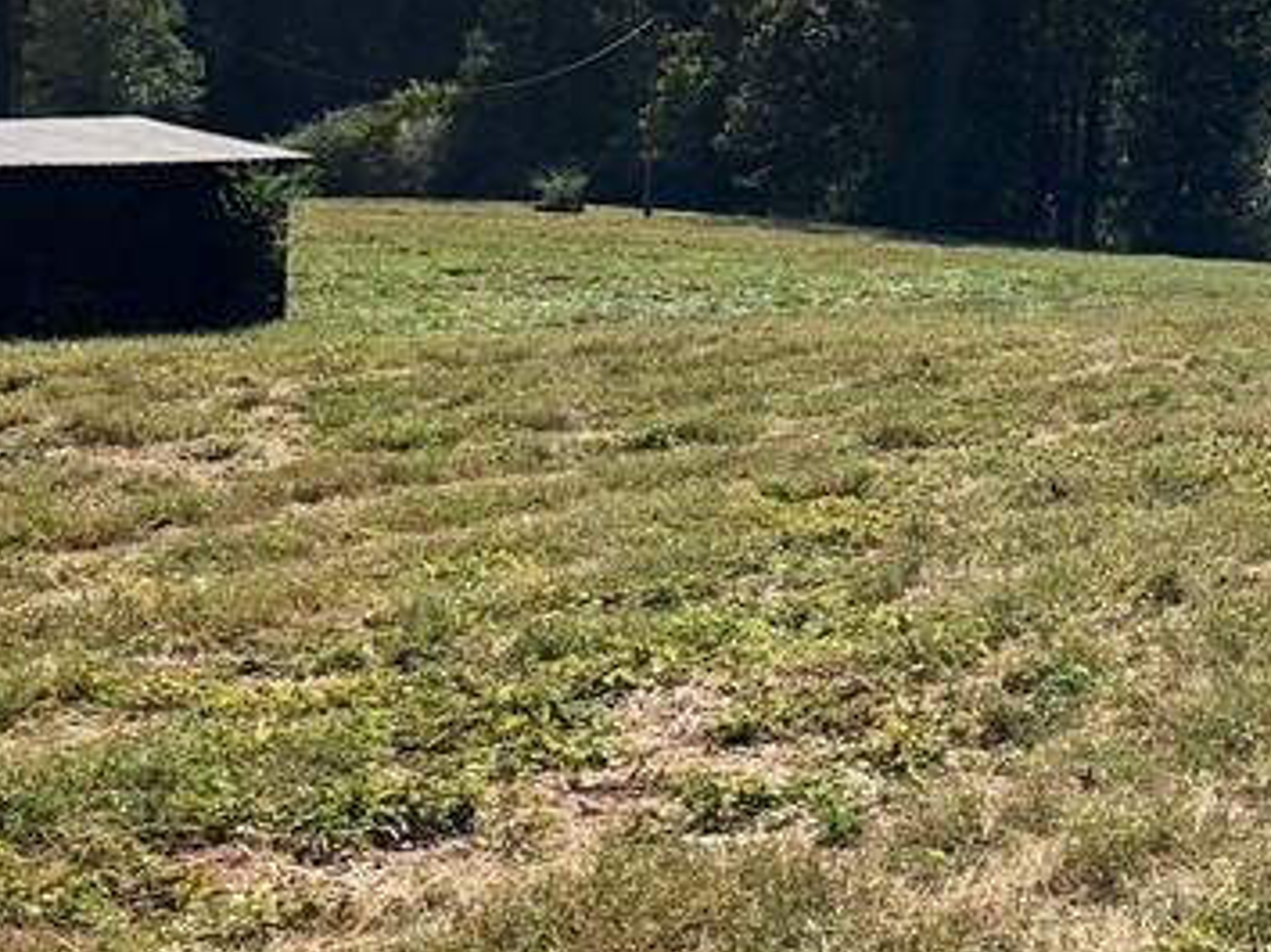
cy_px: 47
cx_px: 1346
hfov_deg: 22.9
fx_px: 2972
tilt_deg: -0.5
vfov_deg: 17.8
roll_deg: -1.2
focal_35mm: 81
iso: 25
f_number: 1.8
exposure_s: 1/4808
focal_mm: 4
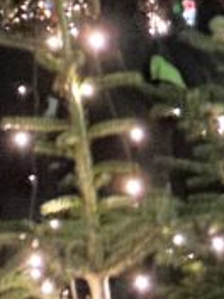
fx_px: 1510
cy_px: -87
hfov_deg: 8.3
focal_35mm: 175
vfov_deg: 11.0
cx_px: -122
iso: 1000
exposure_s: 1/8
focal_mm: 2.69
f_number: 1.9
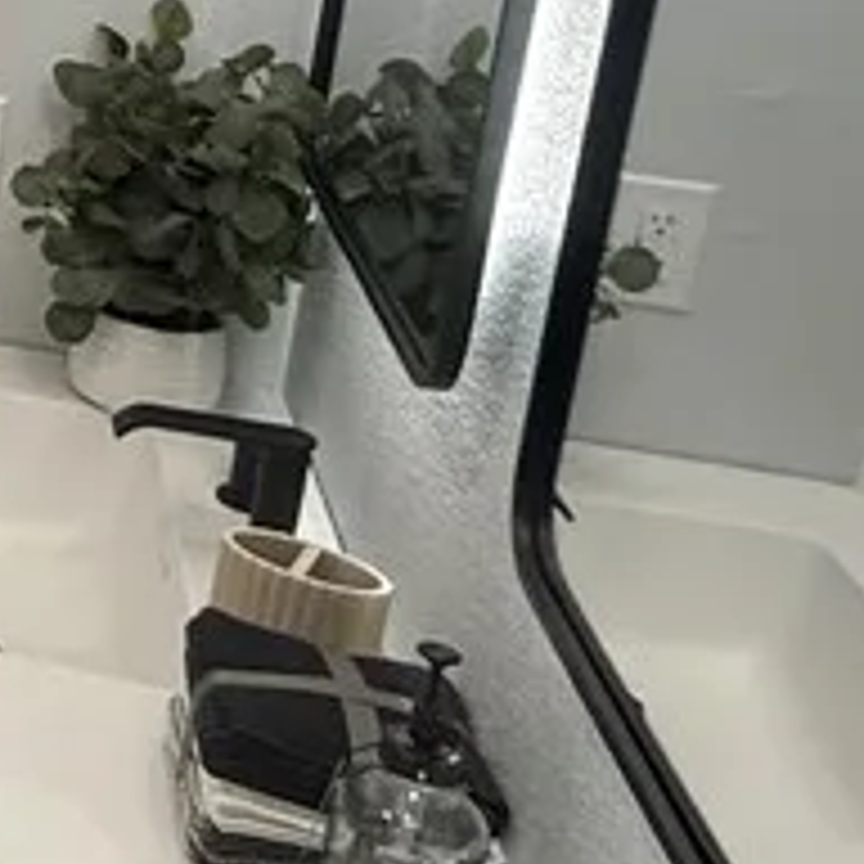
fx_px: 1864
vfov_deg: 24.8
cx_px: -788
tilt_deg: -12.6
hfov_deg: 18.6
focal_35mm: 66
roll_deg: -0.8
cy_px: -4
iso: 100
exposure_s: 1/120
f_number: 2.2
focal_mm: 2.22
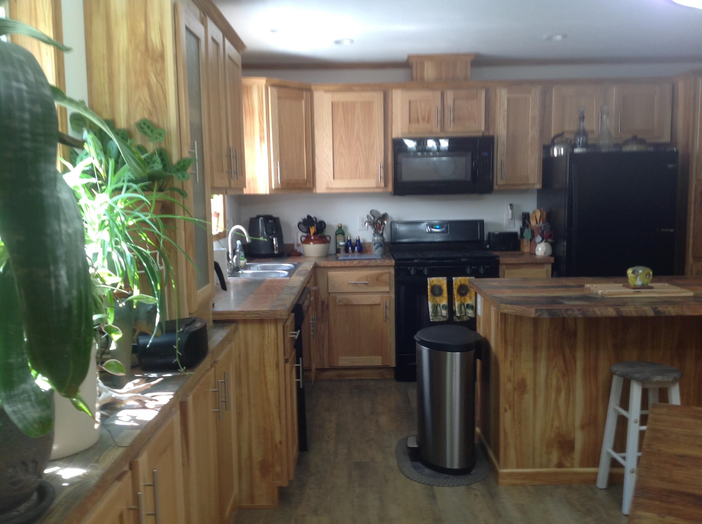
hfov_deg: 52.7
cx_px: 351
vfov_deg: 40.6
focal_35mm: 35
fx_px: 709
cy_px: 262
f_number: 2.4
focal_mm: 4.28
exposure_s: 1/15
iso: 50
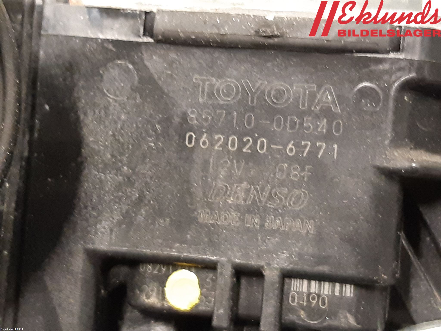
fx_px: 331
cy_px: 166
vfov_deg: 53.1
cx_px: 220
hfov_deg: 67.3
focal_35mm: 26
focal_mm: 3.93
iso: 400
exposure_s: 1/25
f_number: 1.7
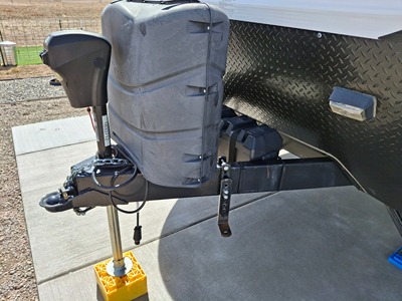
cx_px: 201
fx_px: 290
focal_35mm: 25
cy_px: 150
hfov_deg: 69.4
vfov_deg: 54.9
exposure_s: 1/1634
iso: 32
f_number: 1.8
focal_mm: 4.69
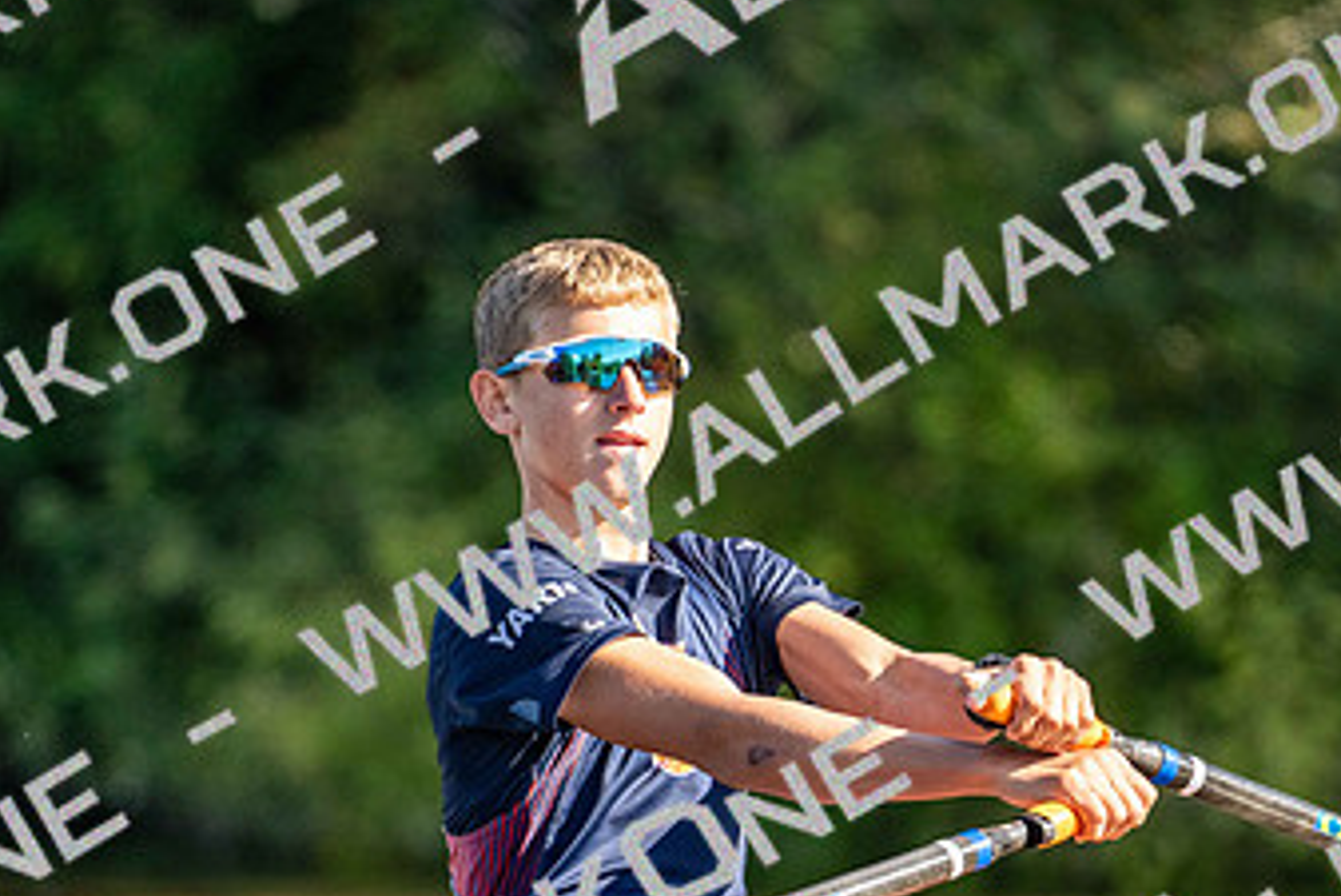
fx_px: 25675
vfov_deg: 2.0
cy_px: 707
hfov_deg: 3.0
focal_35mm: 689
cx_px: 792
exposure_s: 1/3200
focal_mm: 400
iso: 1400
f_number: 4.5
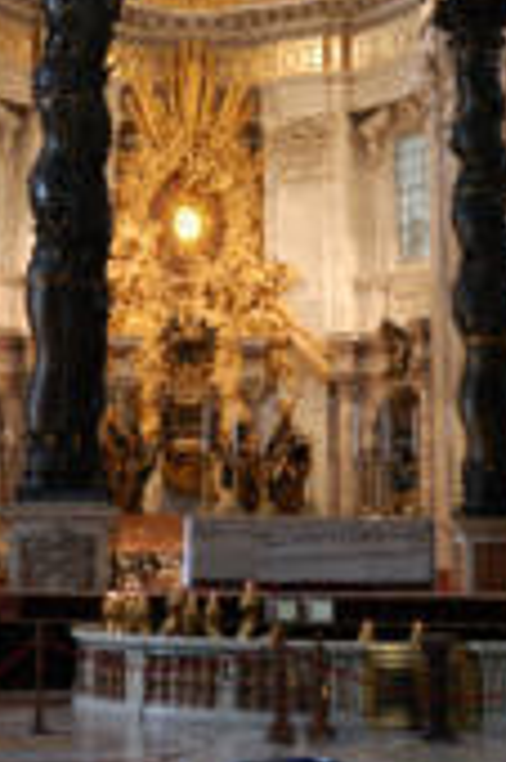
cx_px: 237
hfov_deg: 15.5
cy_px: 4
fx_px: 1863
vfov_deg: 22.2
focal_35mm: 88
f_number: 4
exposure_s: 1/13
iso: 800
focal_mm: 25
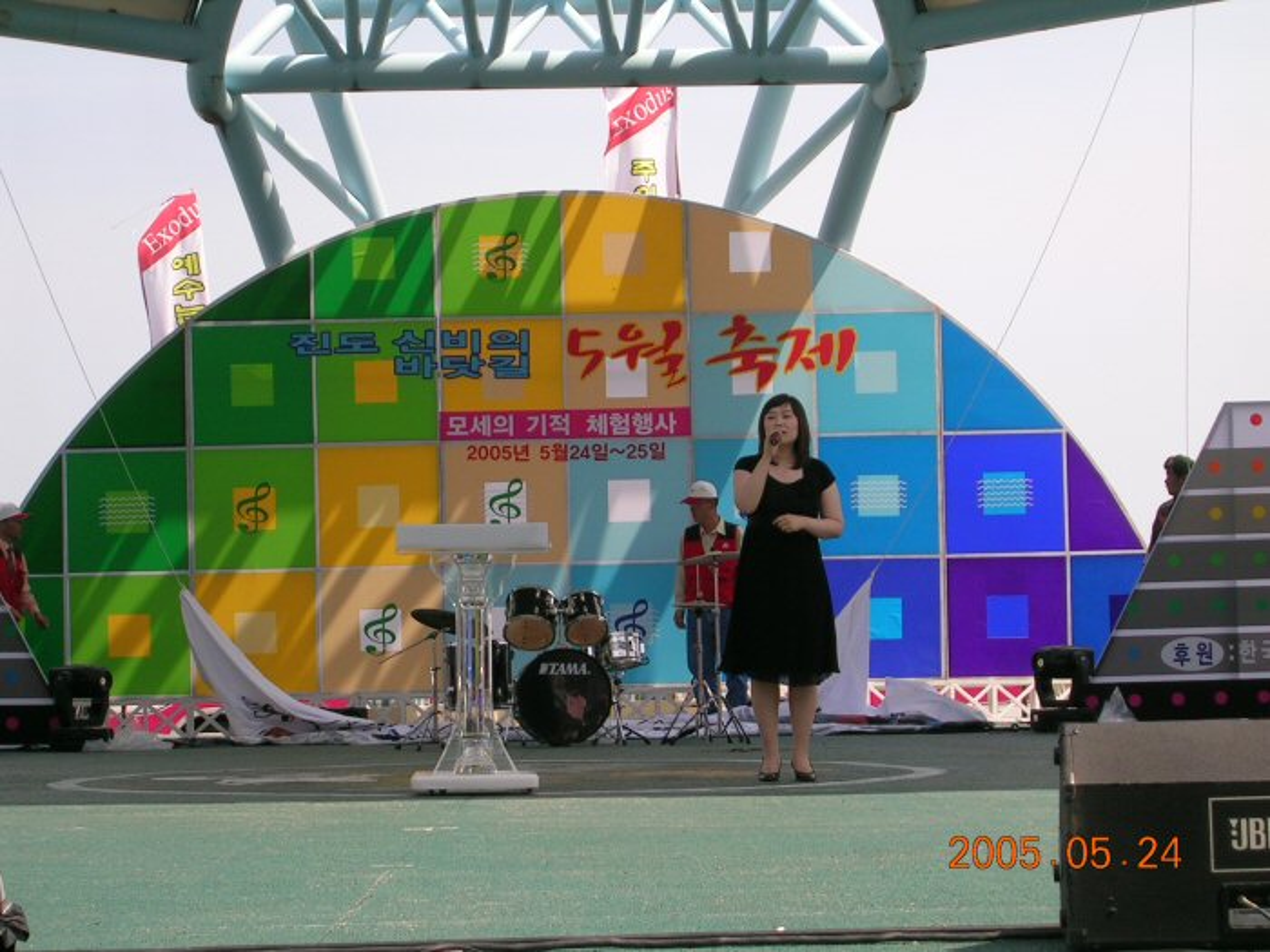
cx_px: 635
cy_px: 476
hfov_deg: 18.7
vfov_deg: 14.1
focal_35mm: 105
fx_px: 3852
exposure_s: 1/358
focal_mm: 16.2
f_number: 4.9
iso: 50
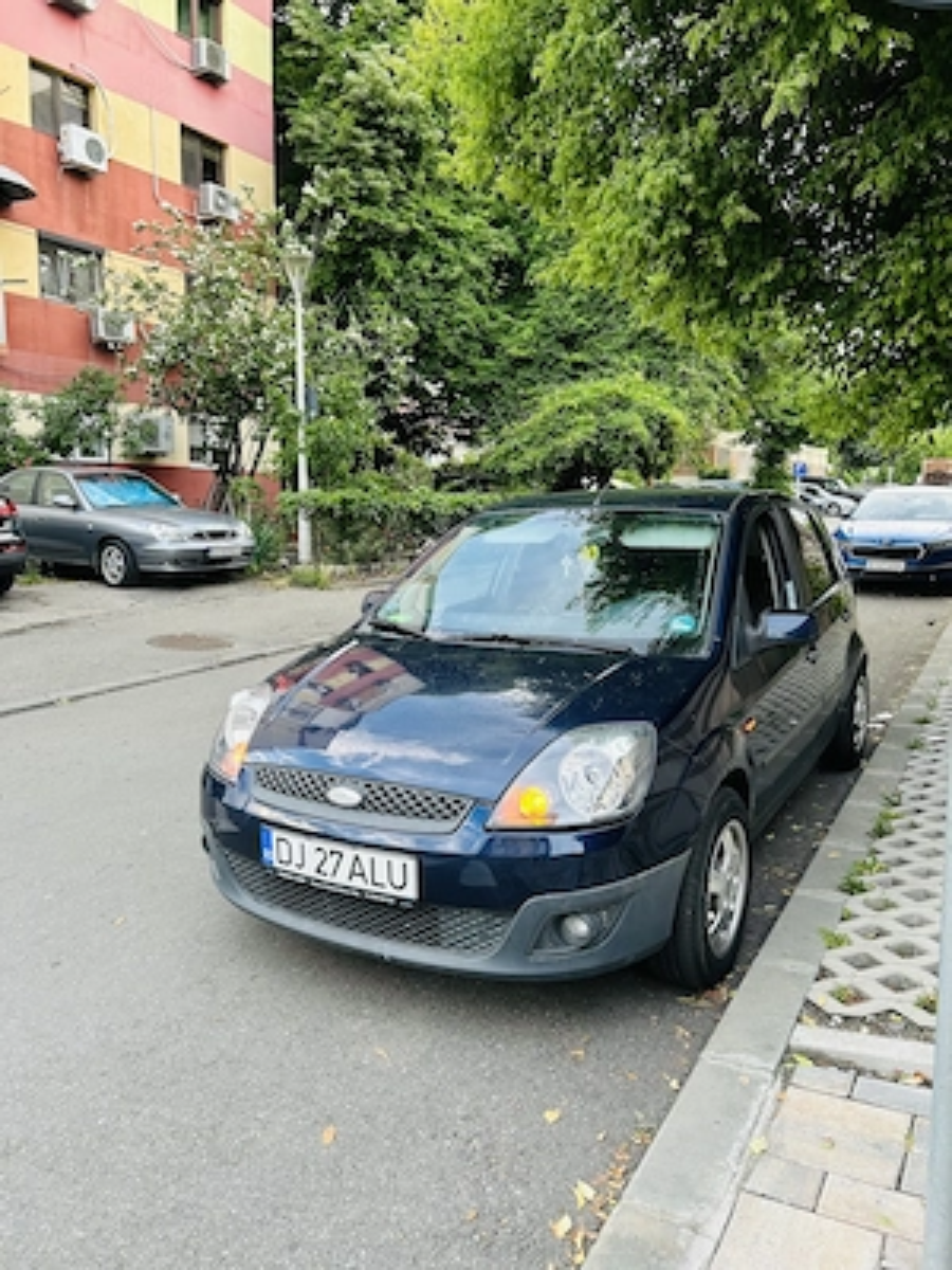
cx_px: 476
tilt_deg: -8.5
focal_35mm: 26
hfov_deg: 53.1
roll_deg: -1.5
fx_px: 953
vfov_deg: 67.3
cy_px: 635
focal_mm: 5.7
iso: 40
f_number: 1.5
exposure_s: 1/175
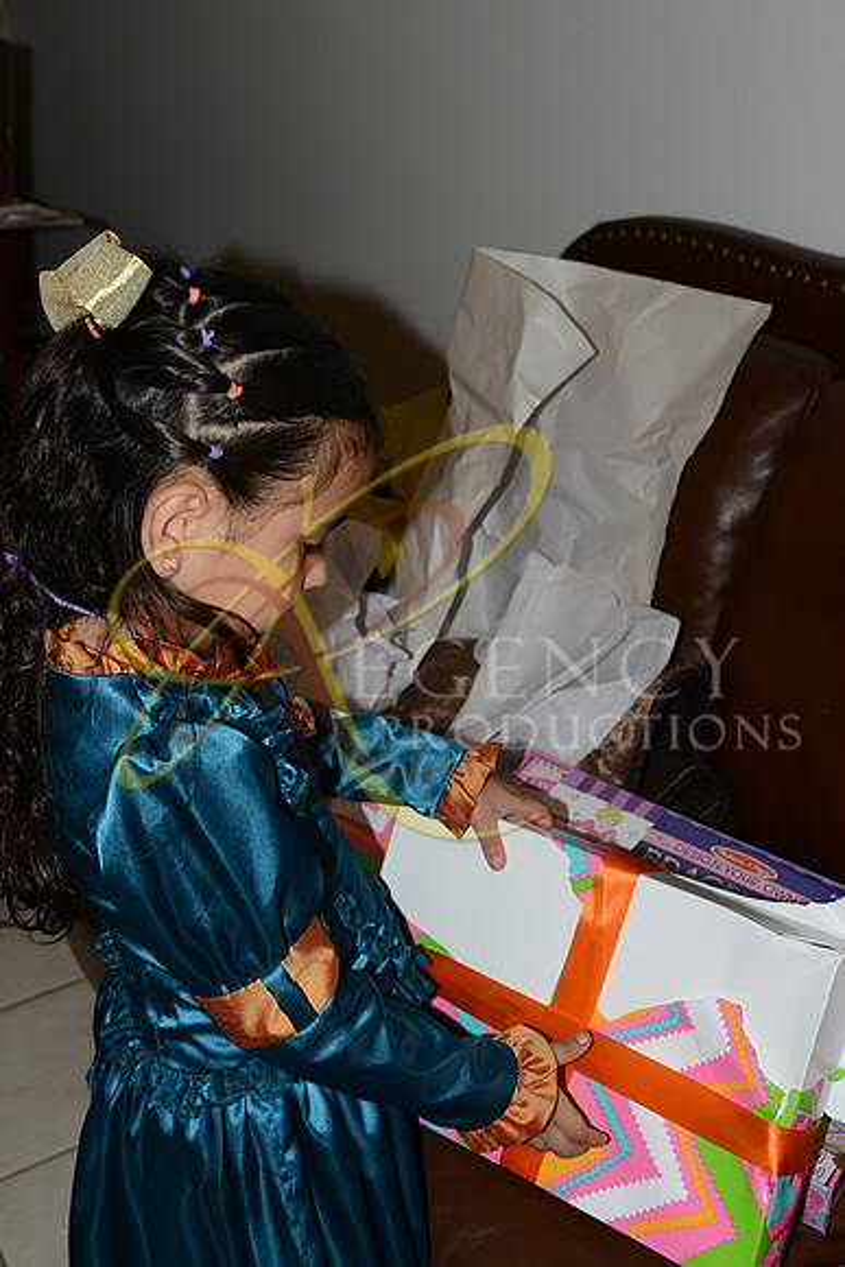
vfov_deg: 41.1
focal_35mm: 48
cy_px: 634
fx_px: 1689
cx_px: 422
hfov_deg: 28.1
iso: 500
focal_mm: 48
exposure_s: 1/160
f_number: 6.3
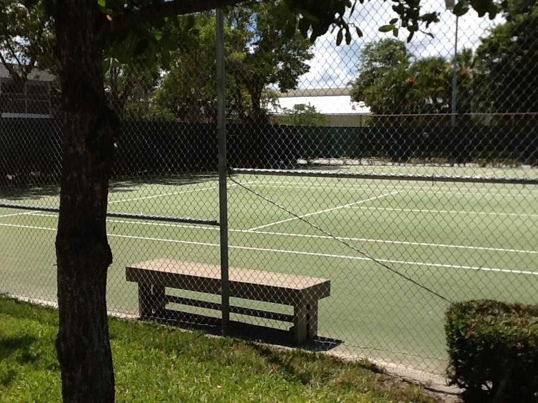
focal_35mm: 44
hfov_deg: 42.9
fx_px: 684
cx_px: 269
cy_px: 202
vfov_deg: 32.9
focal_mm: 2.03
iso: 40
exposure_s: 1/1575
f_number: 2.4
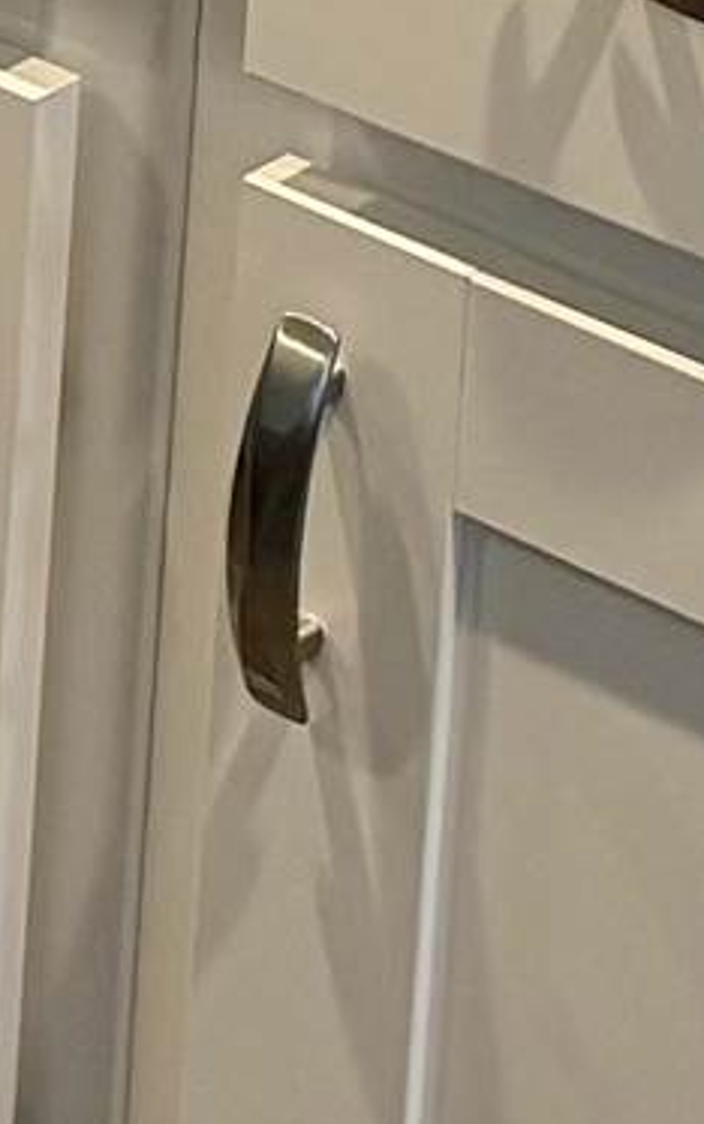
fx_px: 6411
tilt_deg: -7.9
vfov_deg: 8.5
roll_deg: -1.3
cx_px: -2049
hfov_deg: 5.5
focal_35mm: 209
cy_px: -2176
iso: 125
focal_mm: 6.76
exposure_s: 1/120
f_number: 1.78
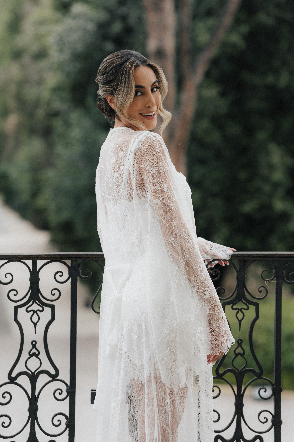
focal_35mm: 85
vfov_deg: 23.9
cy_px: 221
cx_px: 147
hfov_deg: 16.1
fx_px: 1041
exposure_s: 1/800
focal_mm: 85
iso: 200
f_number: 2.5
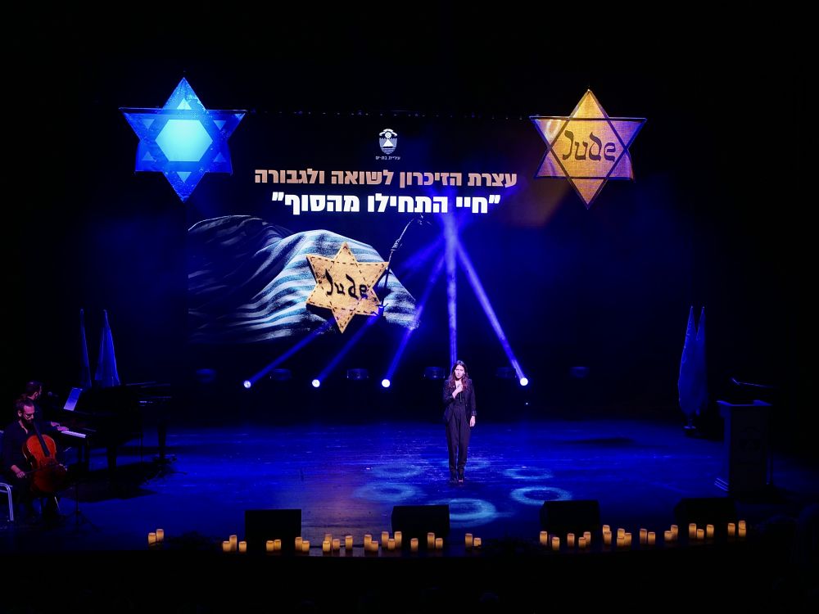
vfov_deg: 28.0
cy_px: 307
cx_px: 410
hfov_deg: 36.8
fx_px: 1230
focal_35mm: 52
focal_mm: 26
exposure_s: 1/60
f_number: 2.8
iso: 250
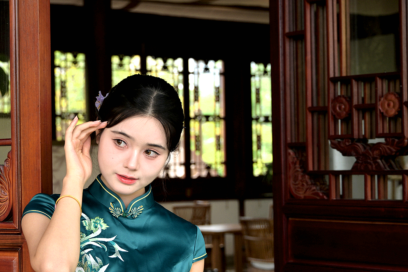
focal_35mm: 71
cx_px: 176
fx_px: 805
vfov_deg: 19.2
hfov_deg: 28.4
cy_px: 155
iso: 160
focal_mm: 62
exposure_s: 1/125
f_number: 6.3
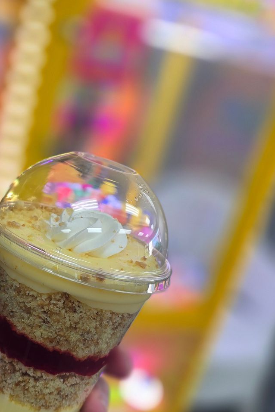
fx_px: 401
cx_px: 88
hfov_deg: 37.4
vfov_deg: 54.4
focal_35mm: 35
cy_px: 219
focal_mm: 6.3
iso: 64
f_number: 1.7
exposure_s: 1/120
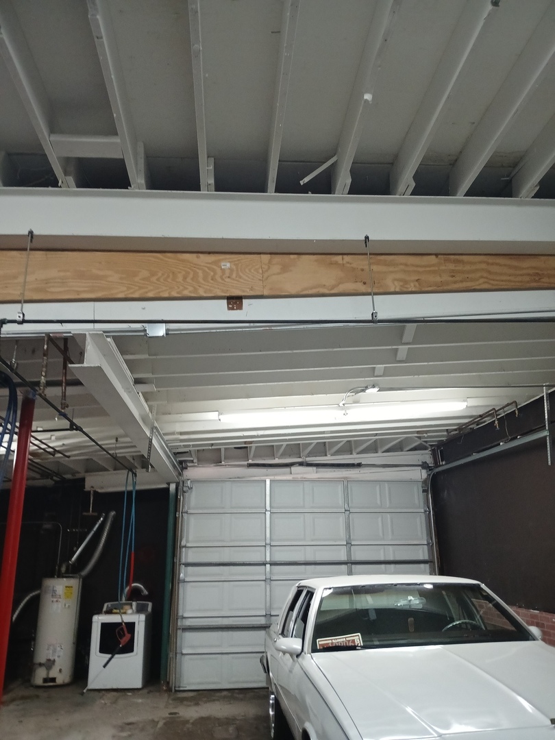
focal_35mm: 26
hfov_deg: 53.1
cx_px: 278
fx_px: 556
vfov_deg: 67.3
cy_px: 370
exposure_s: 1/50
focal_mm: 3.98
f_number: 1.8
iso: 250
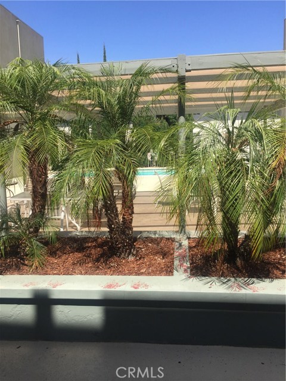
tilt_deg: -9.9
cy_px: 190
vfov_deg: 61.7
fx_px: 319
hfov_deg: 48.2
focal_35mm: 29
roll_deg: +0.2
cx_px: 143
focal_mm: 4.15
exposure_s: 1/1276
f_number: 2.2
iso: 32
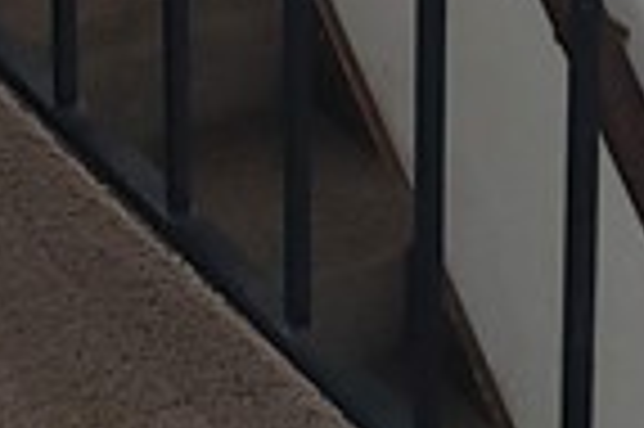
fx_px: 3466
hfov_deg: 10.6
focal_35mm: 194
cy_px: -1036
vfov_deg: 6.3
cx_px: 536
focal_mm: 4.3
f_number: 2.4
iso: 250
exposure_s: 1/27
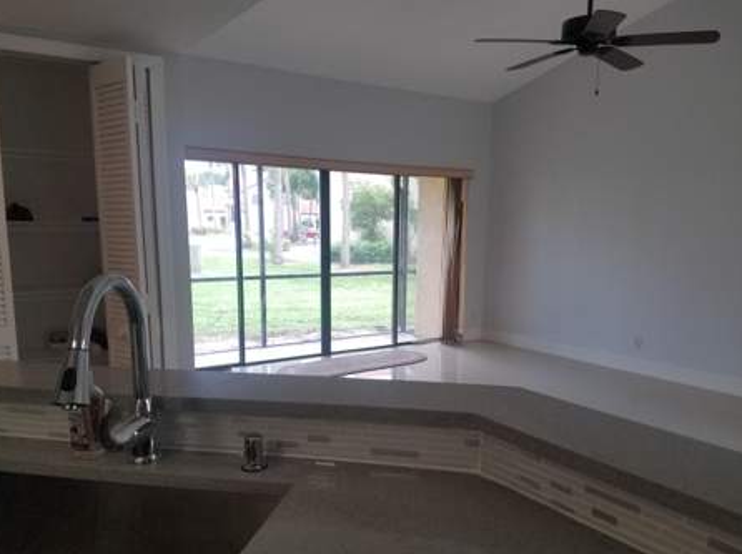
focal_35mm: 28
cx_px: 388
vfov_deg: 49.6
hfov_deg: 63.5
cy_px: 297
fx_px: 599
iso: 64
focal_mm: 4.2
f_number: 1.7
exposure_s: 1/60
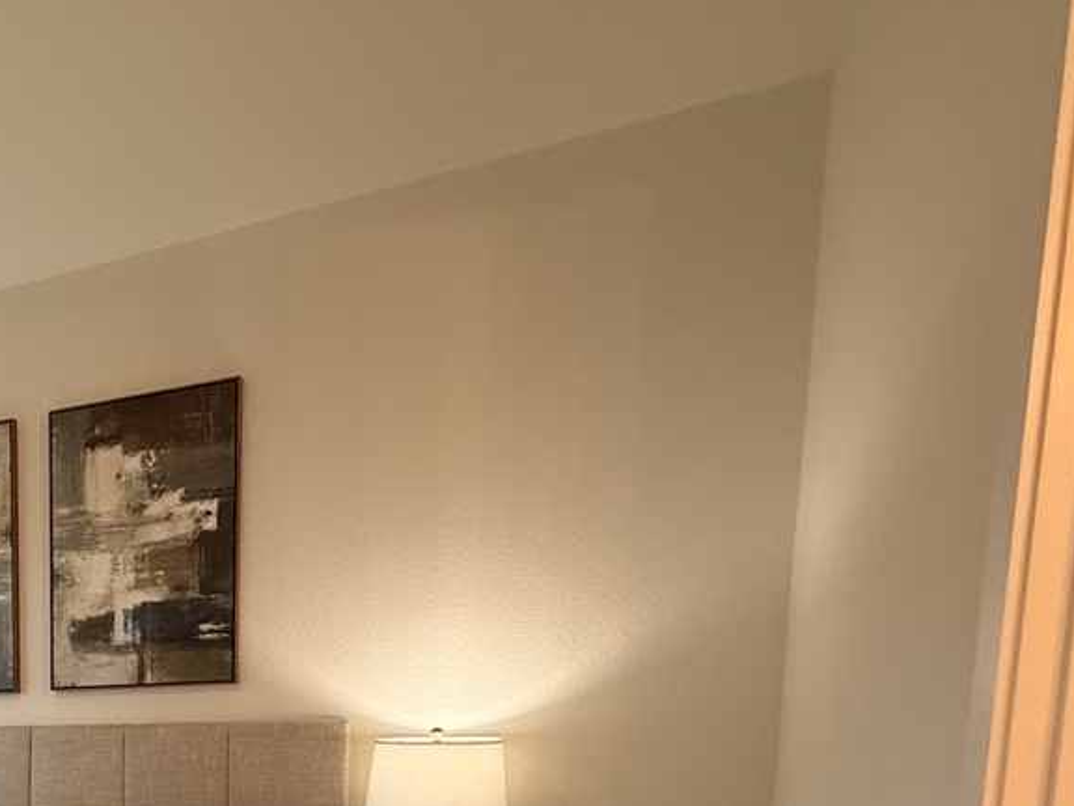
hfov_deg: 40.7
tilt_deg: -6.8
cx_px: -144
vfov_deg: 35.7
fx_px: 1086
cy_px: 853
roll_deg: +1.6
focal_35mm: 35
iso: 200
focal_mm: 2.22
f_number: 2.2
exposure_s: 1/120
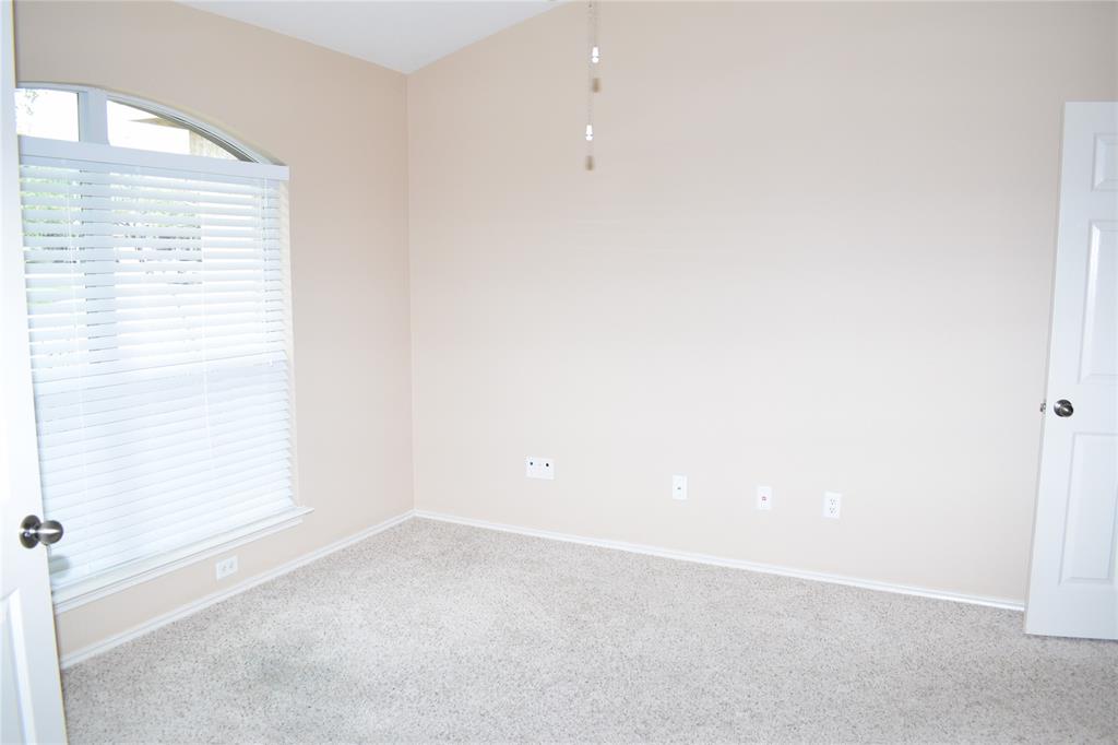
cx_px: 559
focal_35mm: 27
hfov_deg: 67.4
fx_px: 838
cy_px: 372
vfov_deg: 47.9
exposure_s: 1/125
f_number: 5.6
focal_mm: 18
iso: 400
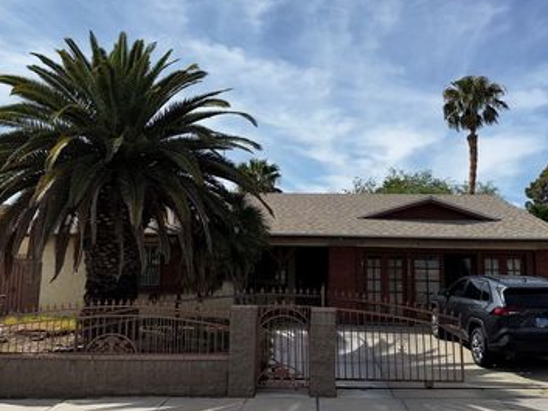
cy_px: 193
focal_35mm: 34
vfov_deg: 41.8
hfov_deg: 53.9
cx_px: 286
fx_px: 538
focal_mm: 6.76
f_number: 1.78
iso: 80
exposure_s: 1/7937
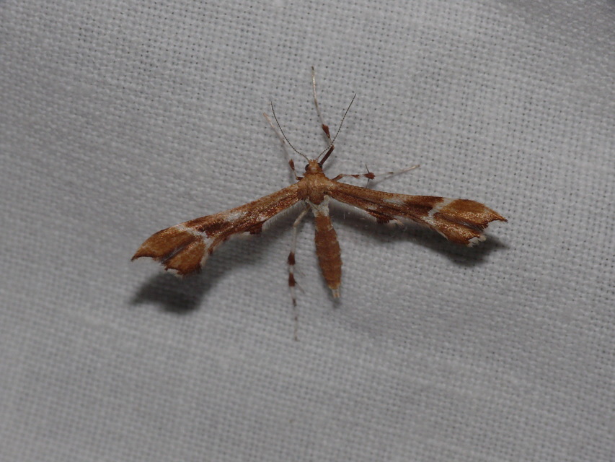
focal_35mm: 188
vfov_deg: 7.9
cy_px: 231
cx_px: 308
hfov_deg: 10.5
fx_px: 3341
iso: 200
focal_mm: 39.8
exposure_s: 1/640
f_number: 11
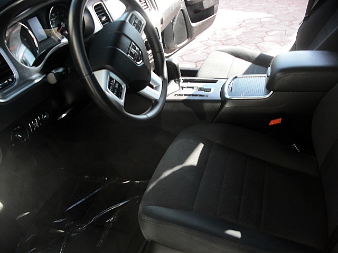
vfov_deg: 39.7
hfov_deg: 51.4
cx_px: 169
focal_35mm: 36
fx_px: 352
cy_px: 126
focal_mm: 6.3
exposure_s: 1/100
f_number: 2.8
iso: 50
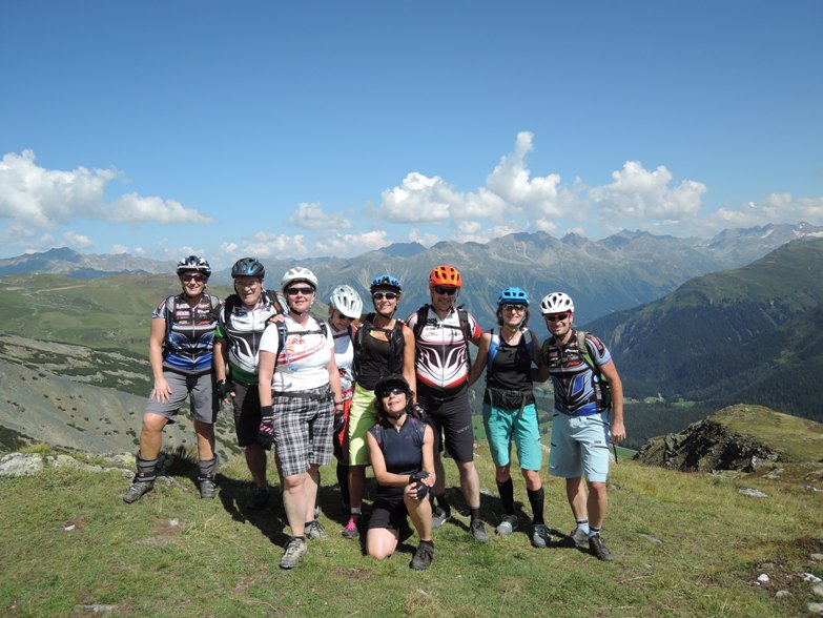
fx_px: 571
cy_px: 309
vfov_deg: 56.9
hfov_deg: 71.6
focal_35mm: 24
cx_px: 412
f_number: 2.2
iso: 80
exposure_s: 1/320
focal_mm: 5.1
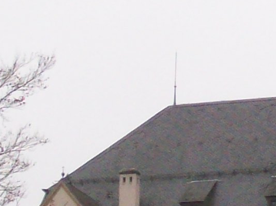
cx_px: 451
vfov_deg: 4.0
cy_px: 53
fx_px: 2973
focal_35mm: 373
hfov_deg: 5.3
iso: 200
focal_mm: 11.6
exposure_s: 1/172
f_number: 3.8
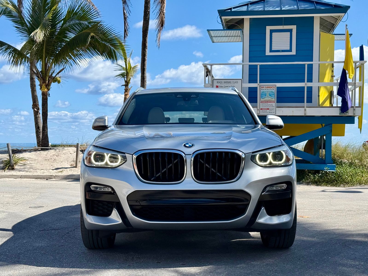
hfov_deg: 39.7
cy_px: 138
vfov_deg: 30.3
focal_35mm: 48
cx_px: 184
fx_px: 510
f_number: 1.78
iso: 80
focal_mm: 6.76
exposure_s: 1/4878
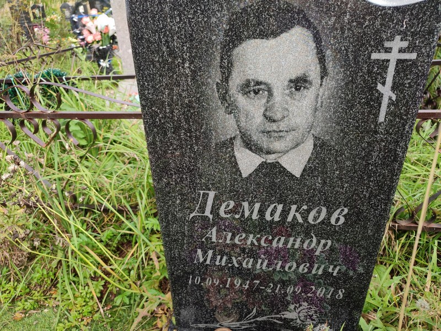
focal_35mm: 25
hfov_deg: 69.4
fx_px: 318
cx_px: 220
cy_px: 166
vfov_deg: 54.9
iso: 50
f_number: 1.9
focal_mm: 6.04
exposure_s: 1/144
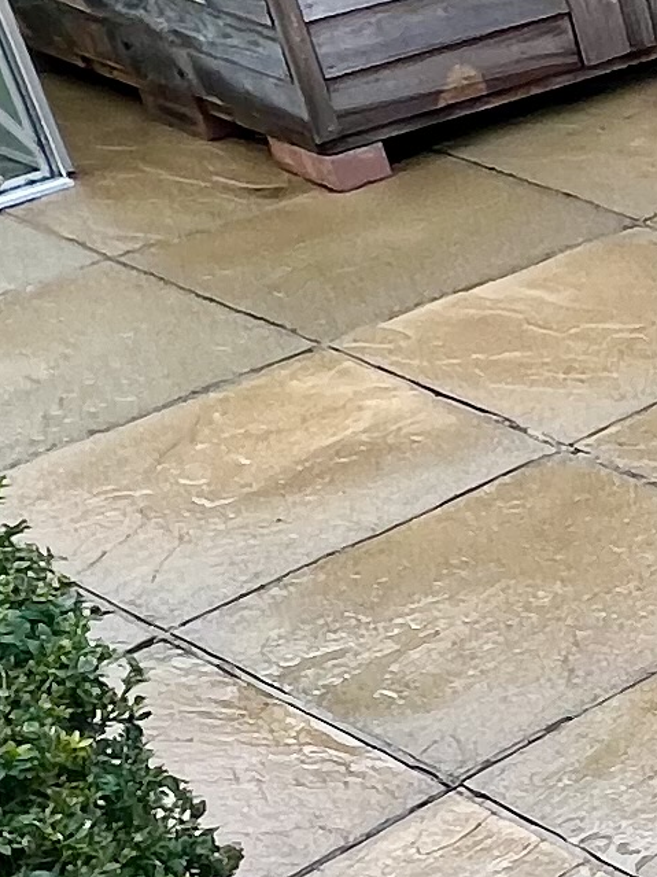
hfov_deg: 13.0
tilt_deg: -33.2
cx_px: 1628
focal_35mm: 82
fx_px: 2076
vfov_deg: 23.6
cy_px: 673
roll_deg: -0.9
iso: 32
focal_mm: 1.57
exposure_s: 1/162
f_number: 1.8
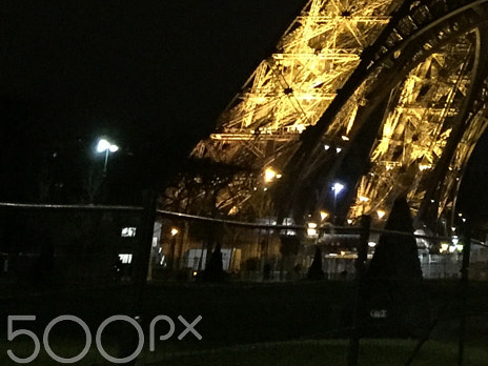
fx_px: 1410
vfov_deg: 12.9
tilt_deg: +22.8
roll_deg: -2.3
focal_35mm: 100
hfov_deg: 18.7
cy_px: -364
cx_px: 572
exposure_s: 1/17
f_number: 2.2
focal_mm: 4.15
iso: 250
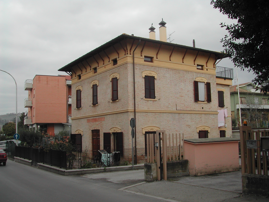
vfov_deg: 37.7
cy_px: 101
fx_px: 295
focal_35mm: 38
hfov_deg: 49.0
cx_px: 134
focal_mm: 8
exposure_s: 1/152
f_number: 7.6
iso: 100
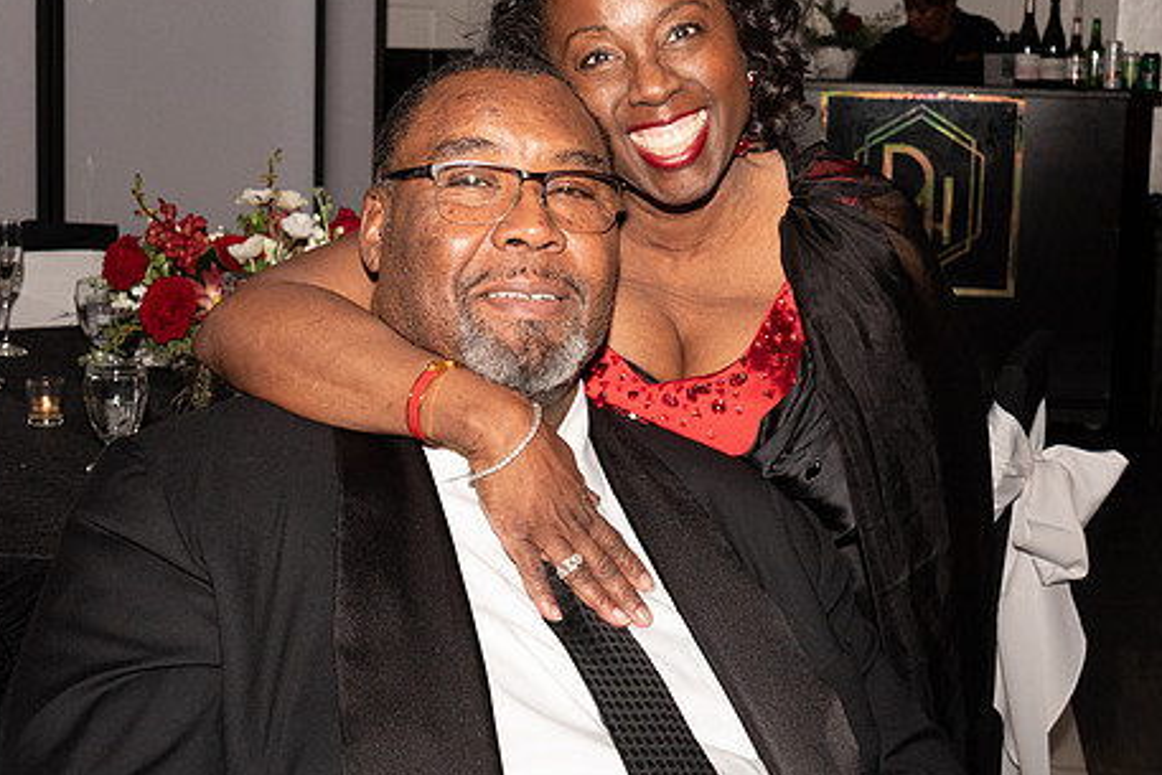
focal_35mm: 66
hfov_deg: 30.5
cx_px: 577
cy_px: 334
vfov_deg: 20.6
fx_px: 2131
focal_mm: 35
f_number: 8
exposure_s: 1/80
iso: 2000
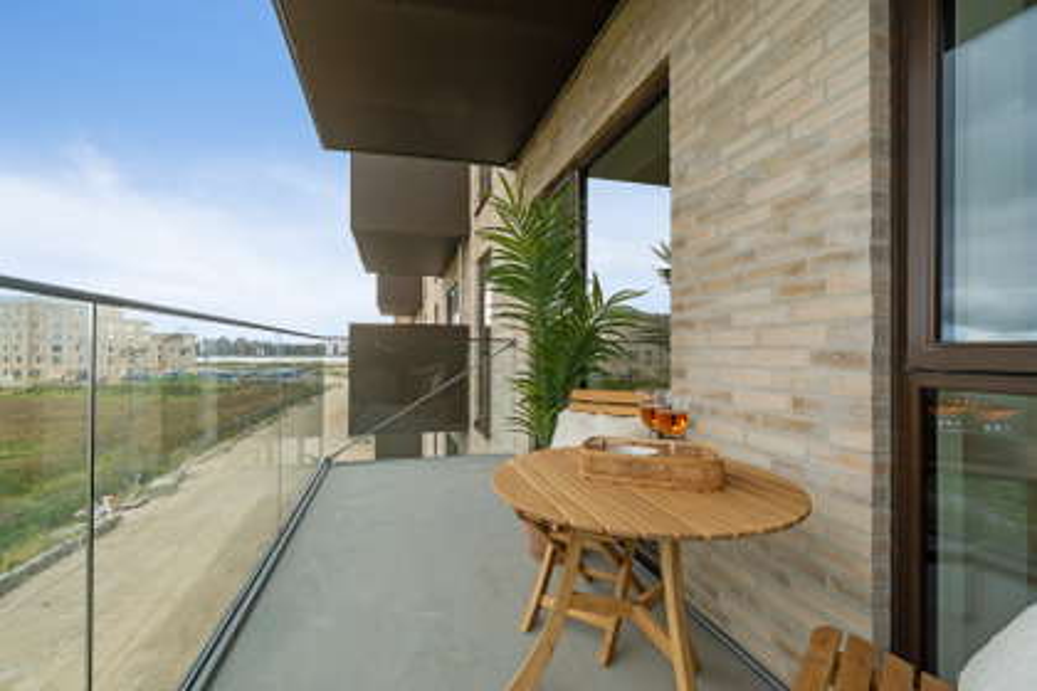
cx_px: 518
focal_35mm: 15
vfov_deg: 77.3
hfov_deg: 100.4
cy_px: 346
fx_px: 432
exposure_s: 1/100
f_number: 8
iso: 200
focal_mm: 10
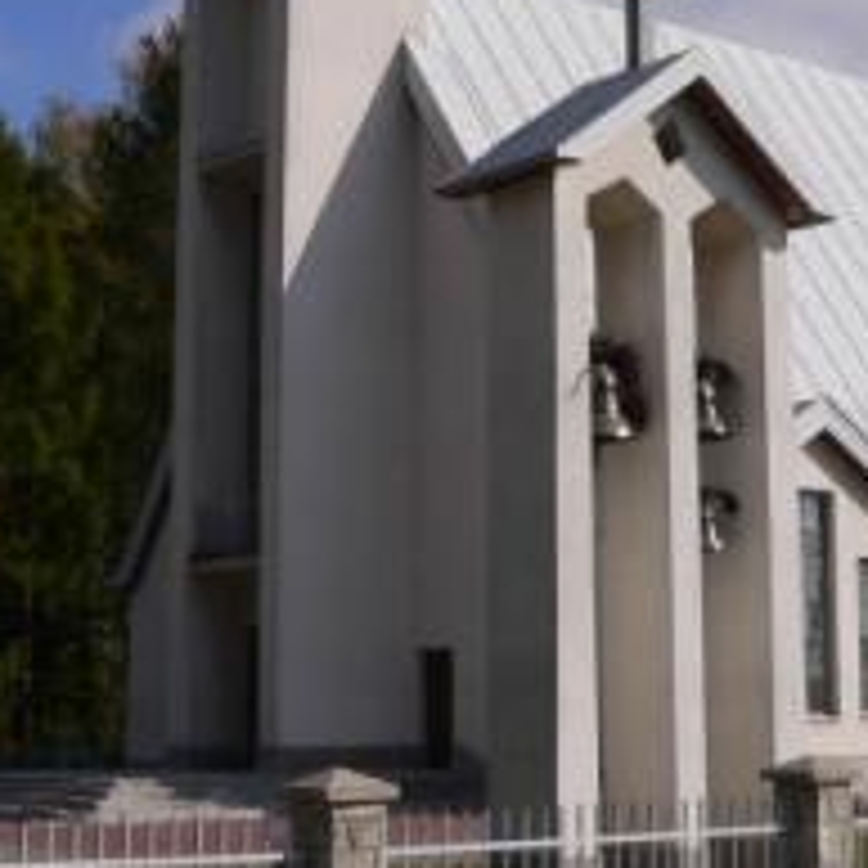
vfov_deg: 23.3
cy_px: 337
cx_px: 535
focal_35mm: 74
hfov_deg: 23.3
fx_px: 2099
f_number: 5.6
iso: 80
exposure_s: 1/500
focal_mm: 6
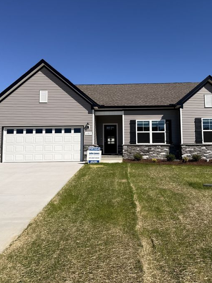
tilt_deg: +6.7
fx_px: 245
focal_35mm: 30
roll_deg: +0.3
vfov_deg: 59.8
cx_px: 117
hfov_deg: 46.8
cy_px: 126
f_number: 1.78
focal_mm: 6.76
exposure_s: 1/6173
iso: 80
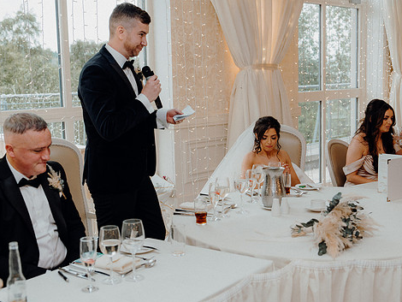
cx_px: 190
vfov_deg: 28.6
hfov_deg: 37.5
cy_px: 151
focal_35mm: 51
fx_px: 593
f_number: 3.5
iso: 800
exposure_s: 1/160
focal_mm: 43
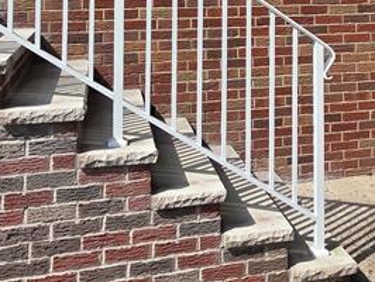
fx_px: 542
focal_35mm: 50
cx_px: 271
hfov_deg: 37.4
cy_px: -47
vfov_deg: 26.3
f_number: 1.9
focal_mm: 2.2
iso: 40
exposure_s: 1/1723
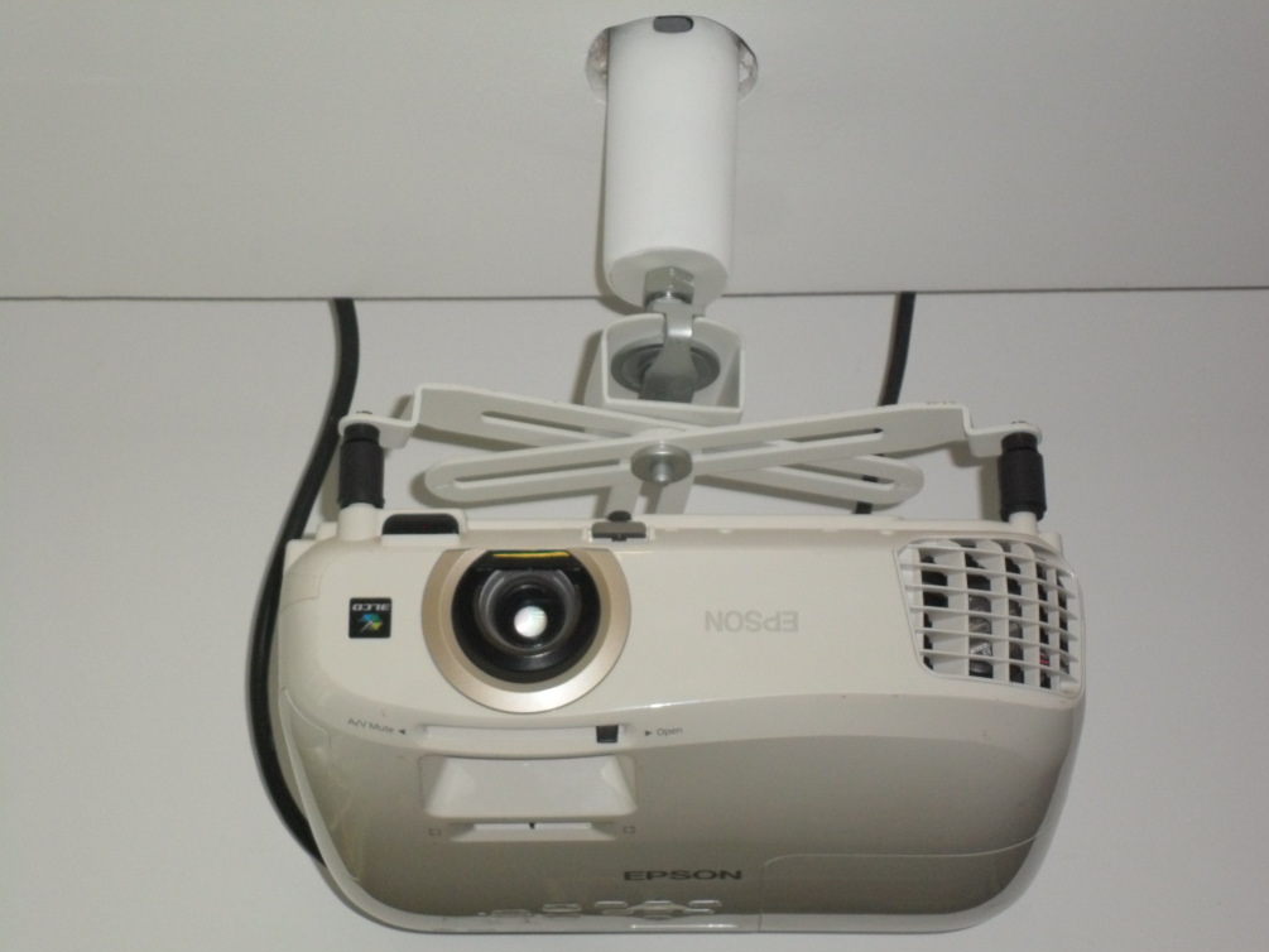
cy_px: 484
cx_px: 645
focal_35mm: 110
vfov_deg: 13.5
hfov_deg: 17.9
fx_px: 4033
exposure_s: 1/60
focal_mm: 19.6
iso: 200
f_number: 5
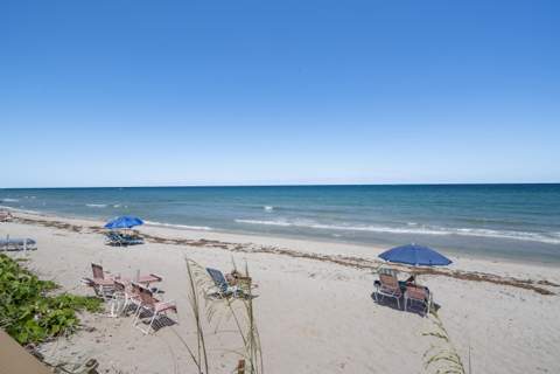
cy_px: 187
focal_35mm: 16
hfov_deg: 96.7
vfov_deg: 73.7
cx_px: 280
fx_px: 249
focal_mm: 16
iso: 125
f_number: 10
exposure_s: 1/640
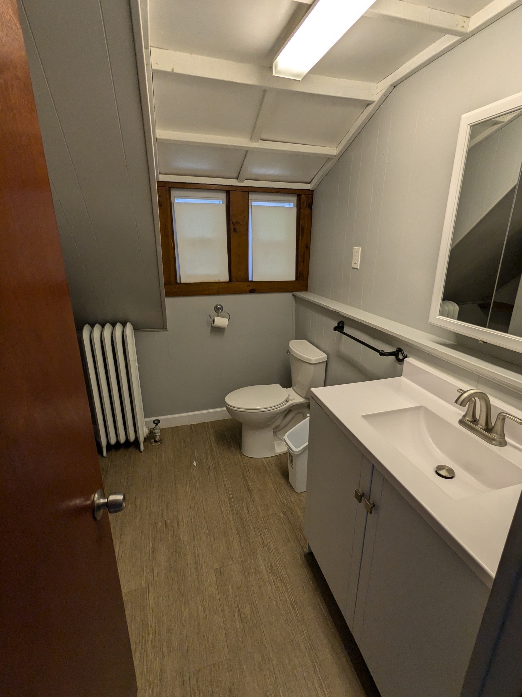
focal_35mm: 16
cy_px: 348
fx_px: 322
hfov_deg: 78.1
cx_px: 261
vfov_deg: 94.5
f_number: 2.2
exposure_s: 1/120
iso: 116
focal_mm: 2.22
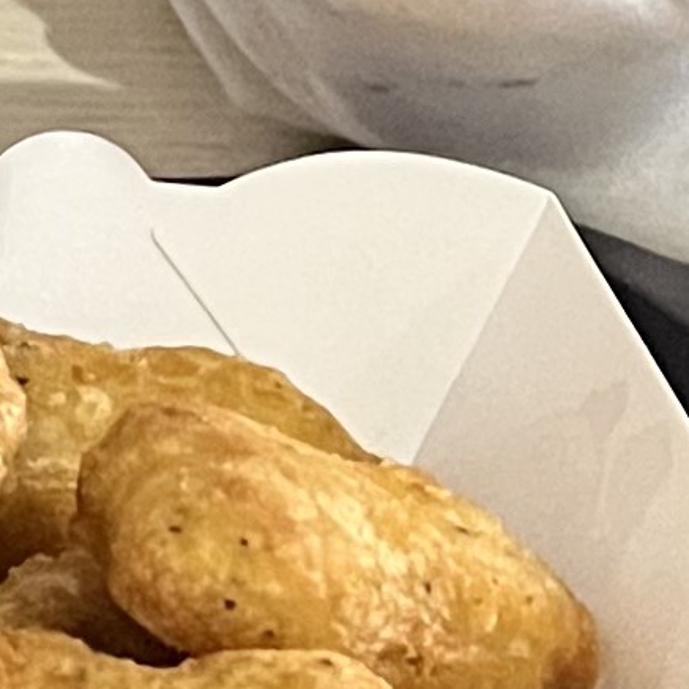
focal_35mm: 212
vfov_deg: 8.2
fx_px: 4774
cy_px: 43
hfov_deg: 7.6
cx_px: -1020
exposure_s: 1/33
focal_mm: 5.1
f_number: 1.6
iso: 500
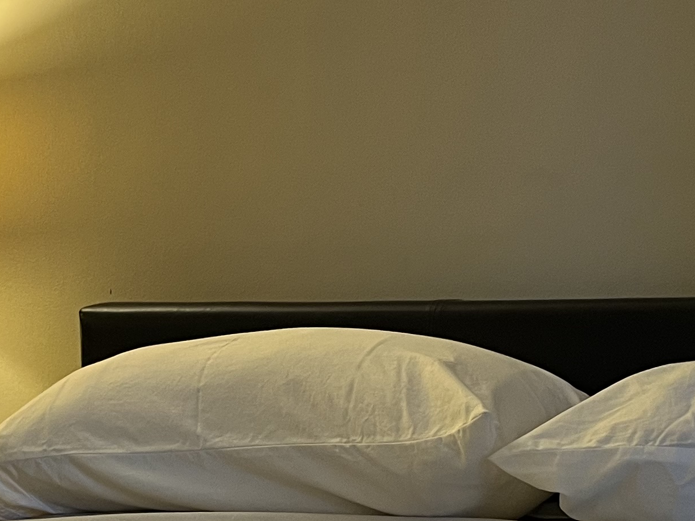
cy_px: 424
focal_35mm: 86
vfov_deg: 17.0
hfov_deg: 22.8
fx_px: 1726
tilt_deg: -3.4
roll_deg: +0.1
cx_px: 316
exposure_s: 1/60
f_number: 1.6
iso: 200
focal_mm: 5.1
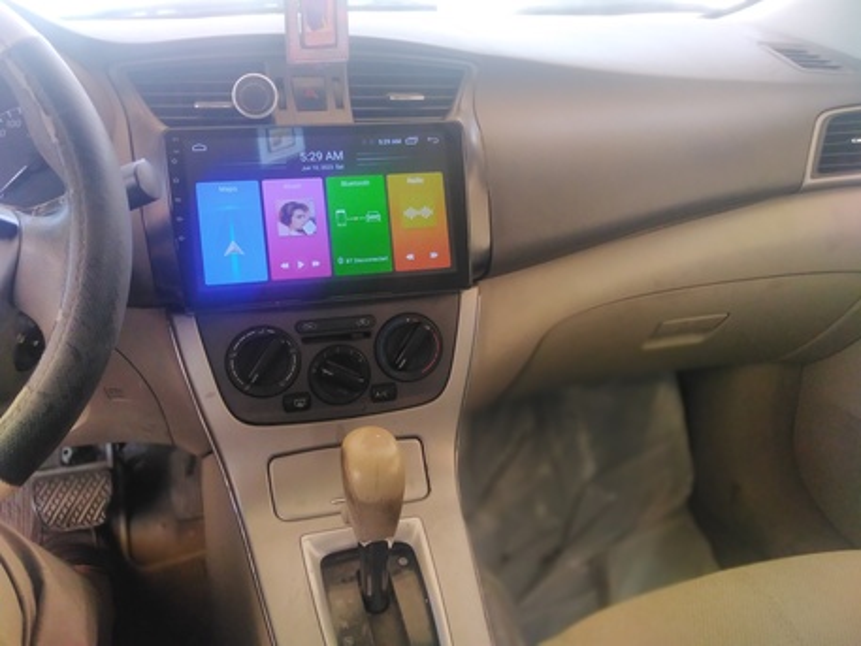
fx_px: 647
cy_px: 323
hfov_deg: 67.3
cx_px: 430
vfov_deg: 53.1
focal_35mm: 26
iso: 100
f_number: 4
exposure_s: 1/127
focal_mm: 3.63
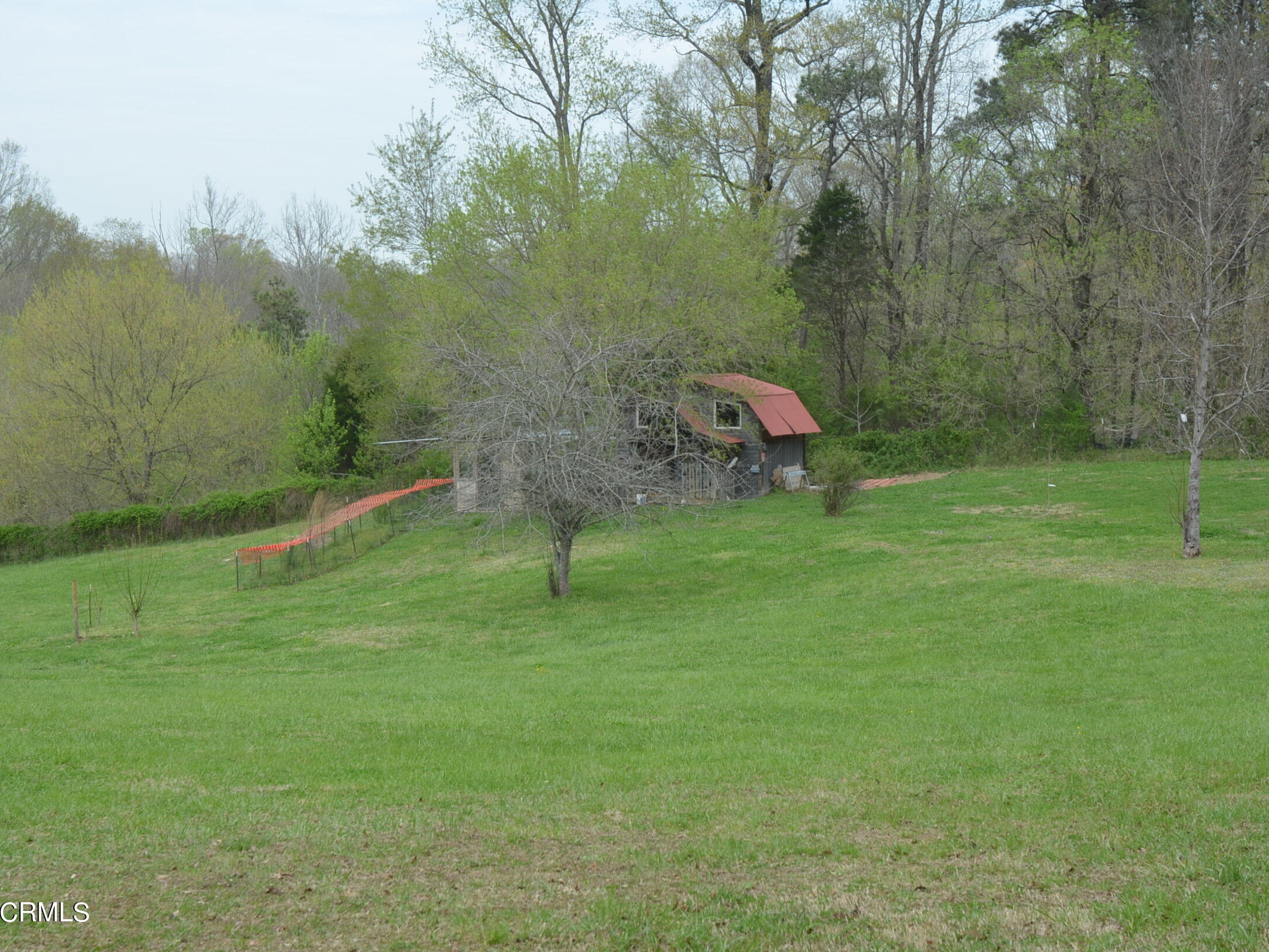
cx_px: 613
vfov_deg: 20.4
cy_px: 477
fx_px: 2640
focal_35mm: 72
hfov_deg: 27.0
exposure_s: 1/250
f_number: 8
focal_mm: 44
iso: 200
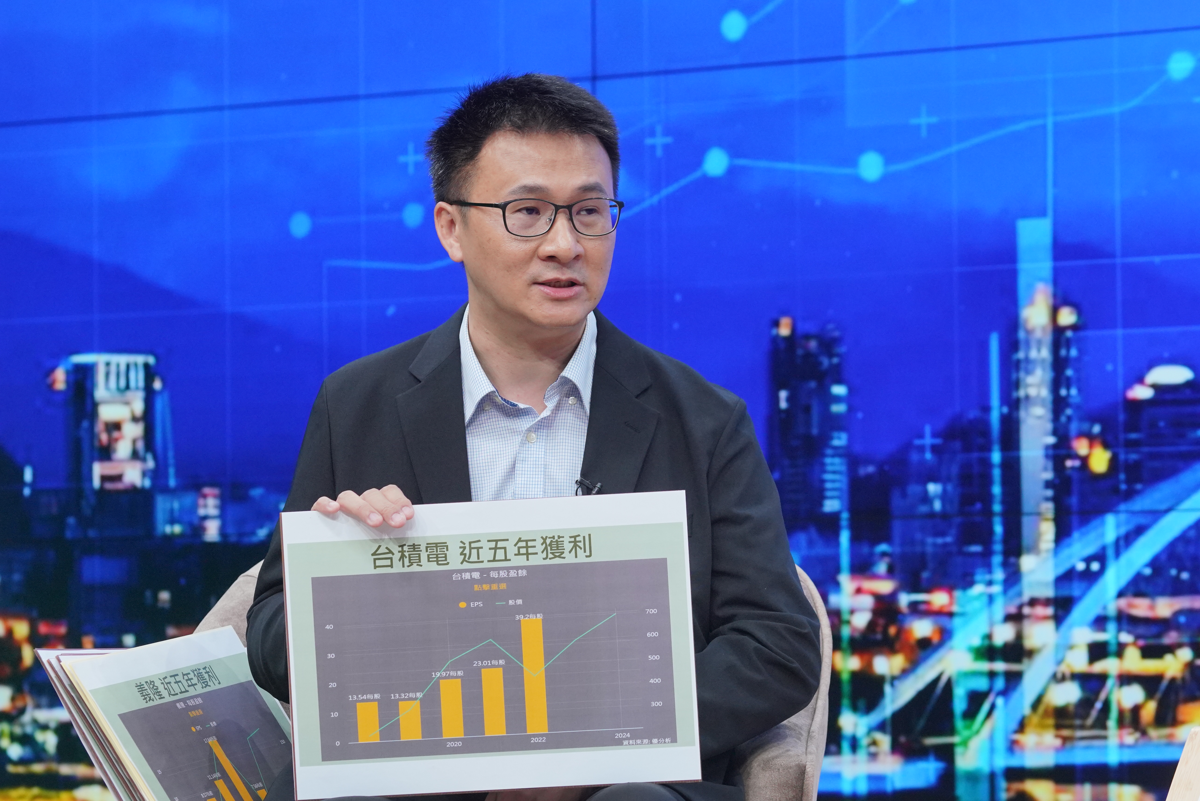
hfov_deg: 12.4
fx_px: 5501
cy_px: 400
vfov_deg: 8.3
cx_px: 600
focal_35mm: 165
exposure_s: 1/250
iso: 1600
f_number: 5
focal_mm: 110
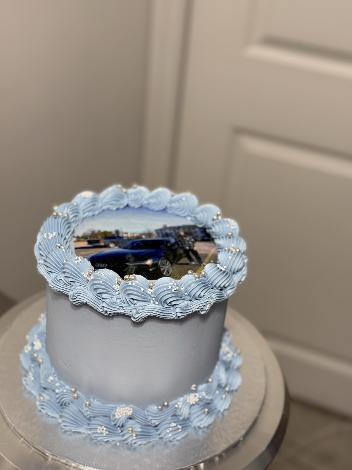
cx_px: 184
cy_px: 248
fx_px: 692
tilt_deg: -34.4
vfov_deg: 37.5
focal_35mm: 51
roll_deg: -6.7
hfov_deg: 28.5
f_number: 1.78
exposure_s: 1/60
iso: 100
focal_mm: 6.76
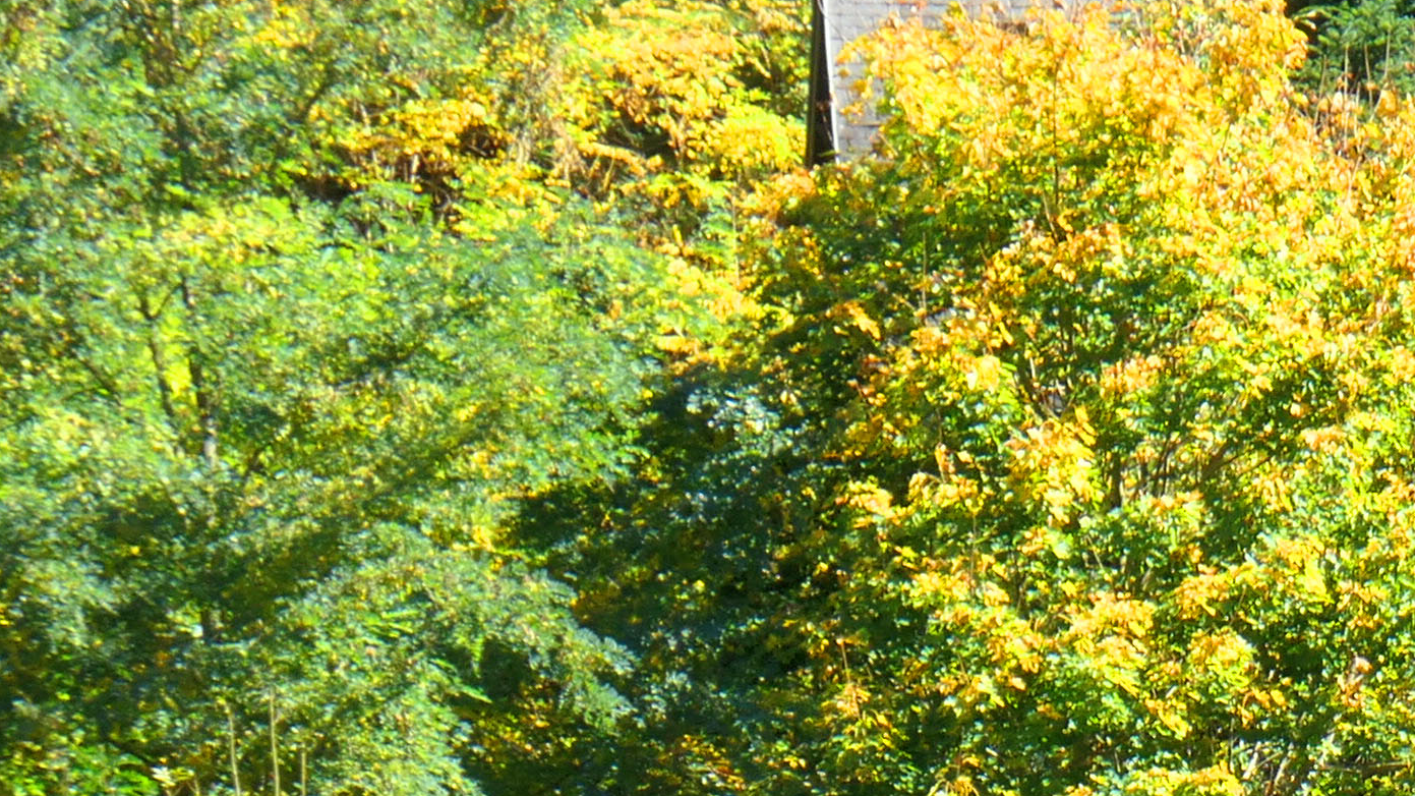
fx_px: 14068
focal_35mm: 375
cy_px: 1328
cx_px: 2481
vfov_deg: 3.2
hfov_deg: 5.7
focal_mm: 33.4
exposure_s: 1/80
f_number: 8
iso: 160
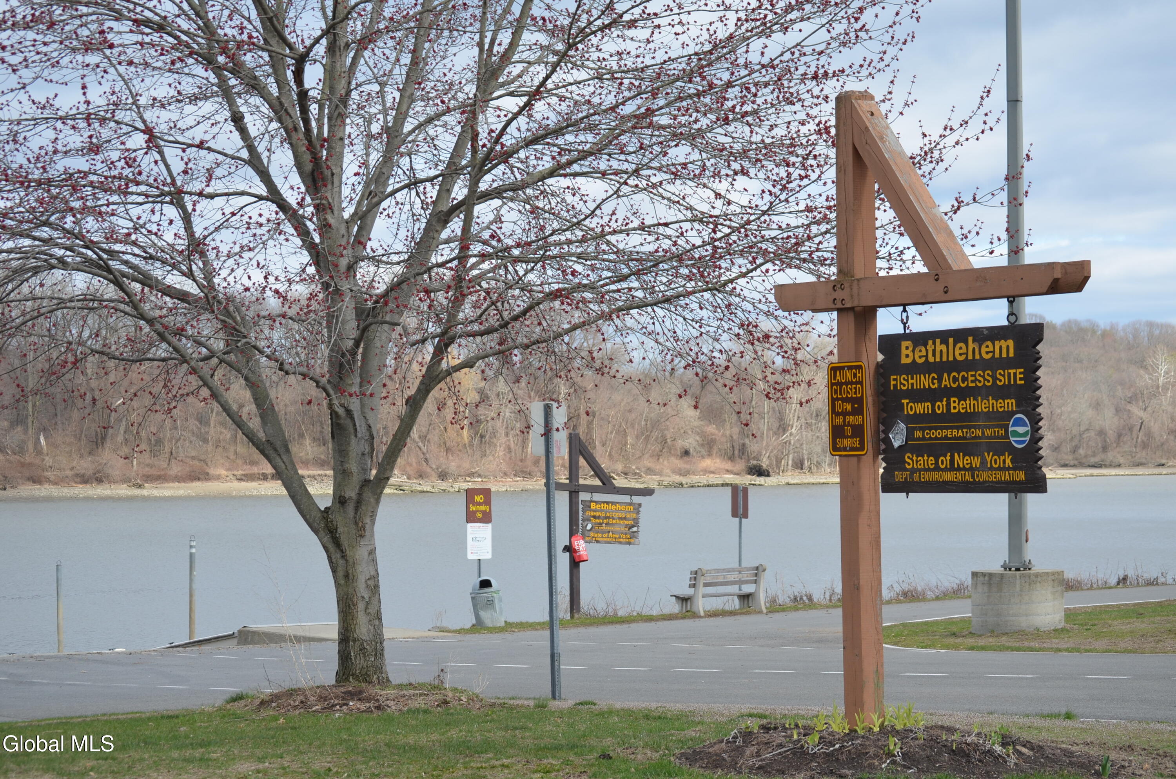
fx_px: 2689
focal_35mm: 82
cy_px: 390
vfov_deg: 16.5
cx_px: 588
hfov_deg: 24.7
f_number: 8
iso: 140
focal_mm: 55
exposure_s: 1/250
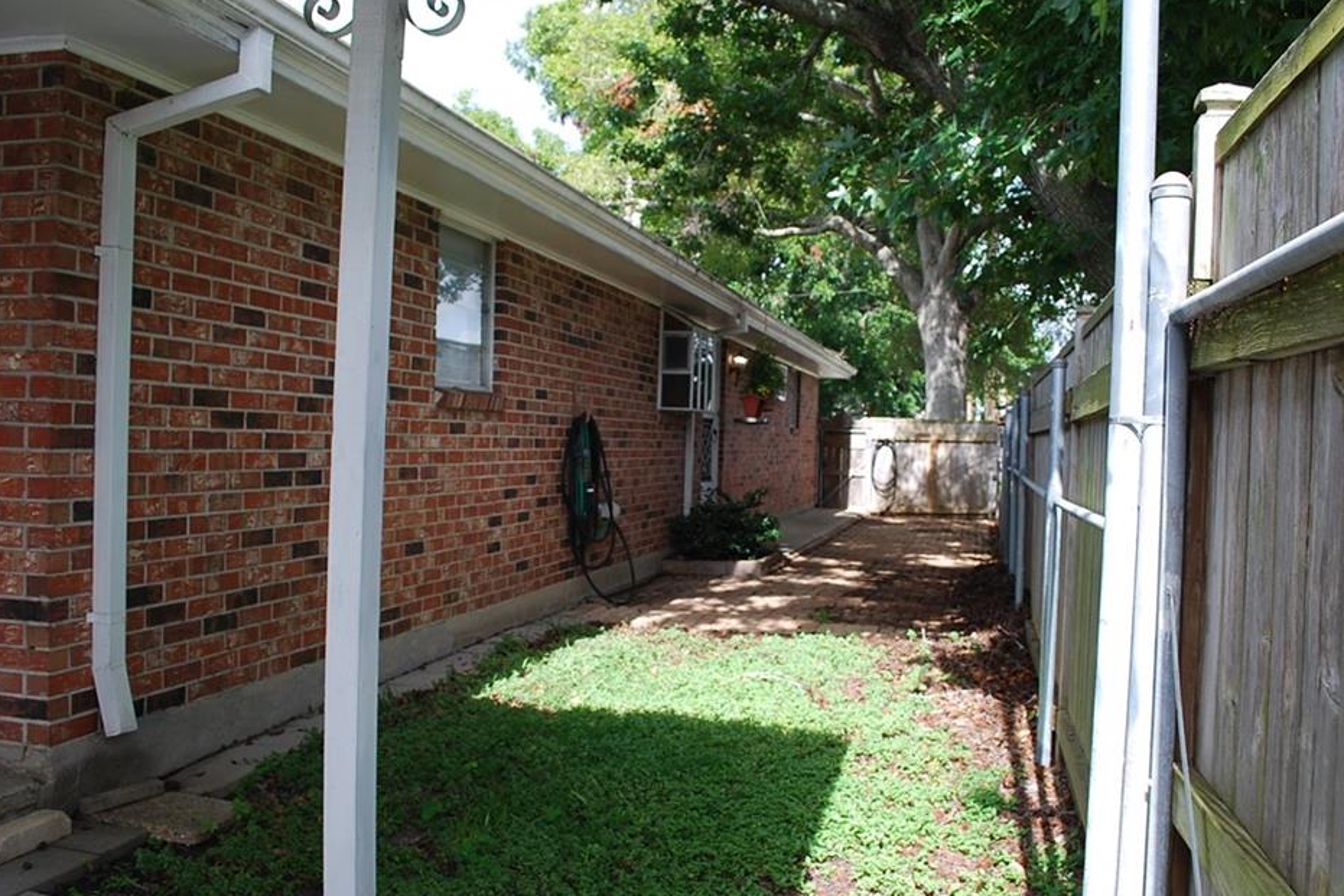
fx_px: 1232
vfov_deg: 40.0
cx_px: 697
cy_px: 466
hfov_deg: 57.2
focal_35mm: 33
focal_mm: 20
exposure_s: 1/125
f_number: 5.6
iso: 110
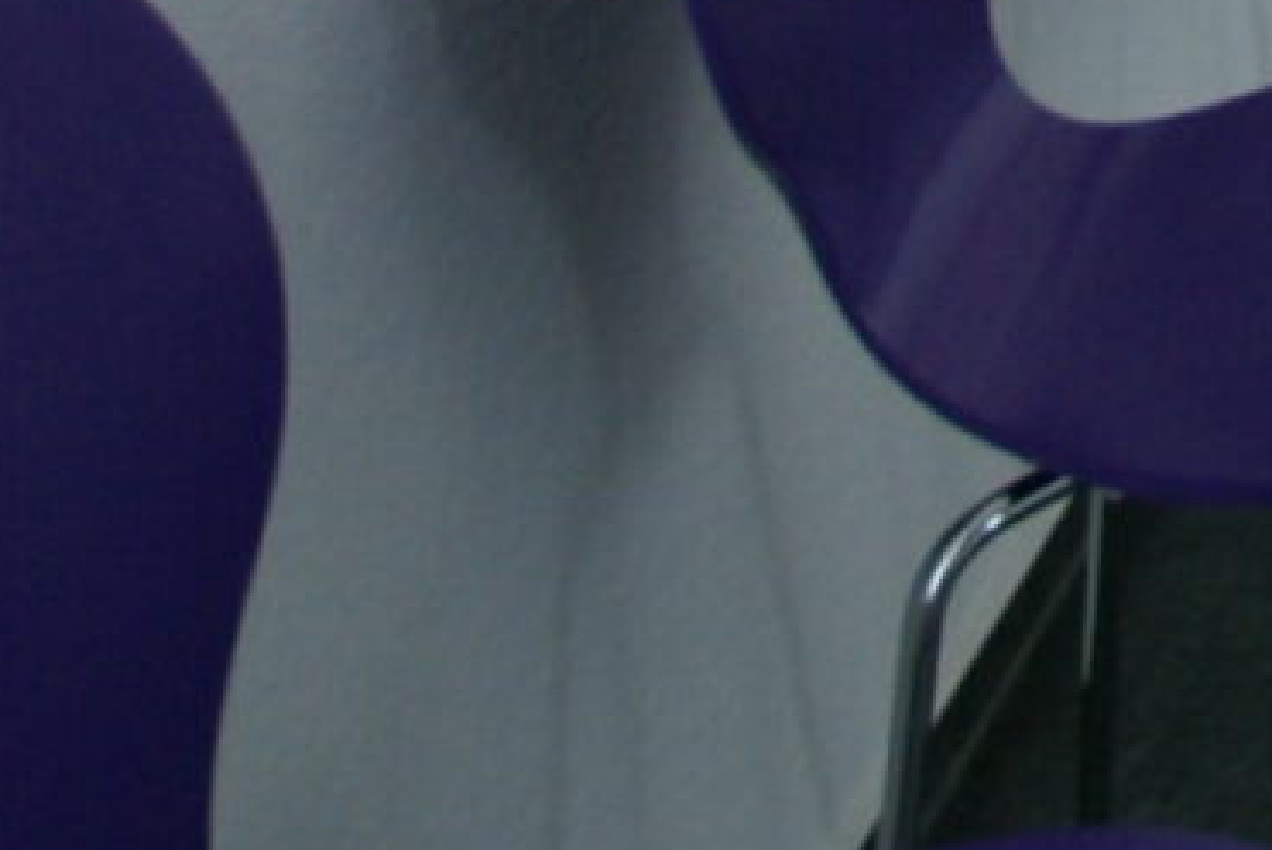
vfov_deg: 8.5
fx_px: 4754
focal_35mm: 134
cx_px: 2664
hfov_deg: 12.9
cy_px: -1698
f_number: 5
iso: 200
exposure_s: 1/20
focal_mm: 13
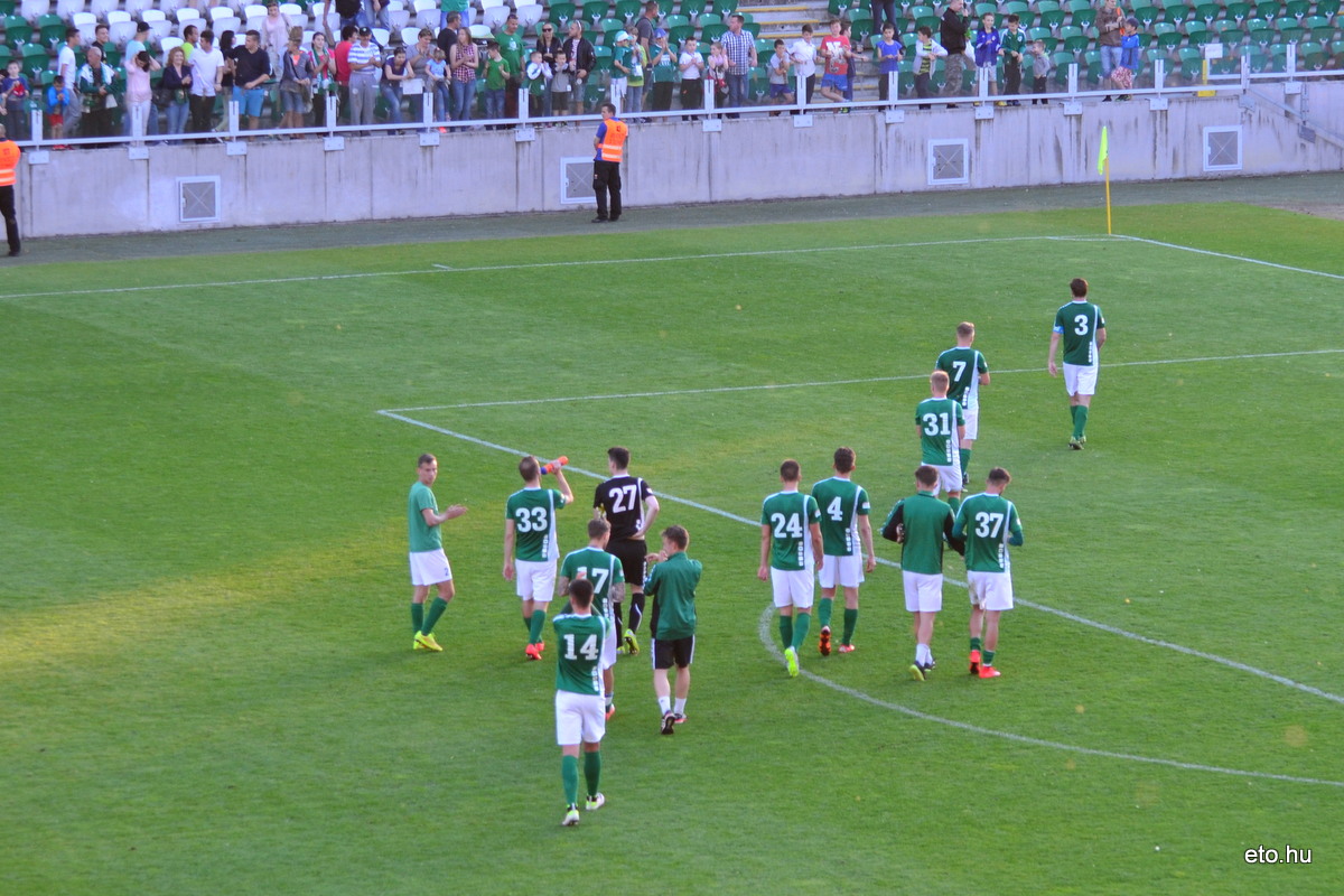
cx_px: 672
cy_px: 448
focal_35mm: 135
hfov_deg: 15.2
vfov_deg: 10.2
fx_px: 5040
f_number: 4.5
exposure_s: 1/125
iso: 400
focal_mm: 90
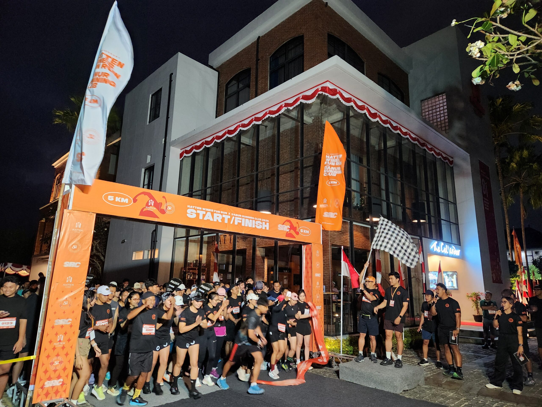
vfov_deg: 58.9
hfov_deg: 73.9
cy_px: 204
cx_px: 271
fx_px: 360
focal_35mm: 23
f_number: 1.8
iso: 640
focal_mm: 5.4
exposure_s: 1/33.3
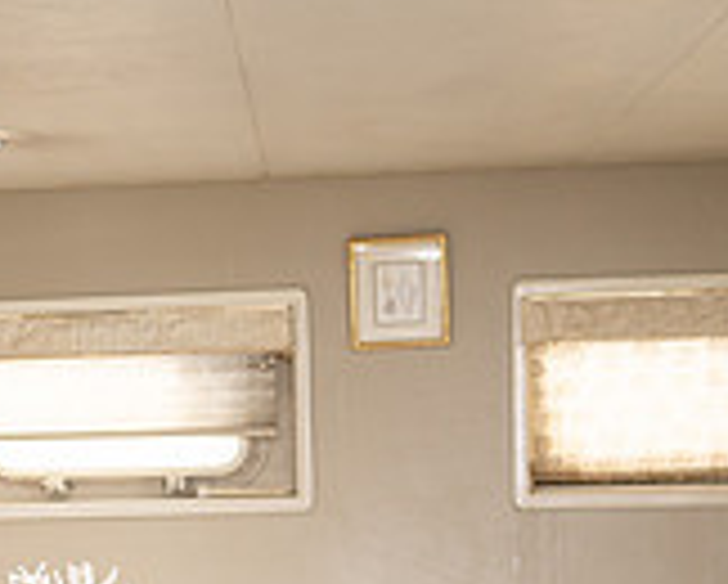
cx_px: 62
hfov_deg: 21.9
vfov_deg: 17.4
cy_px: 660
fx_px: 1834
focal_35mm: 85
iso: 250
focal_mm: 24
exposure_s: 1/640
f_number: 1.4
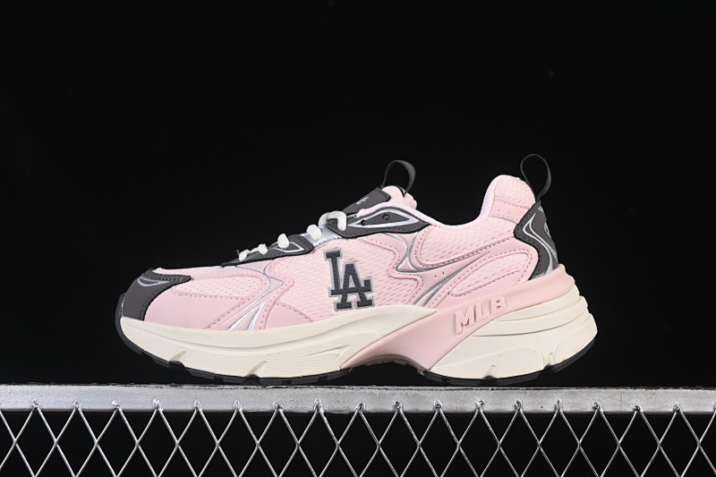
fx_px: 1491
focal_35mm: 75
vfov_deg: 18.2
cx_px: 358
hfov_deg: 27.0
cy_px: 238
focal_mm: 50
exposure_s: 1/80
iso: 160
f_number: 8
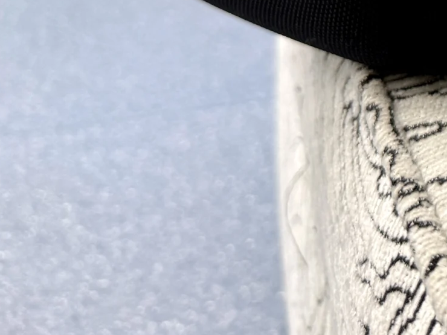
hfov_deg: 19.9
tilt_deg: -9.7
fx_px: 1072
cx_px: 697
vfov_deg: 15.8
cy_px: -221
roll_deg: -0.3
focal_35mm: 83
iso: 125
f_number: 1.78
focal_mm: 6.76
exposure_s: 1/100
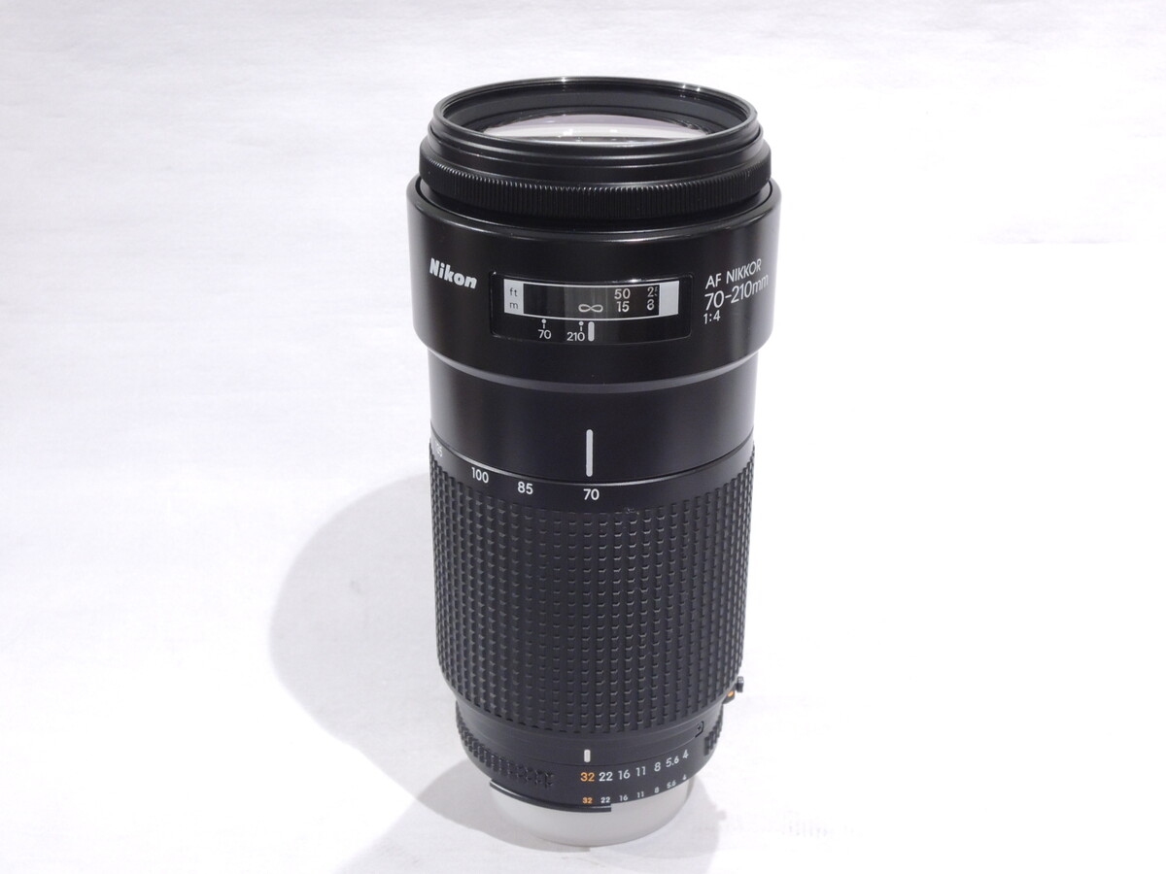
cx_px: 583
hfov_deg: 38.2
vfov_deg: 29.1
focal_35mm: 50
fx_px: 1684
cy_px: 437
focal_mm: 9
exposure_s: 1/30
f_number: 5.2
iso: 400
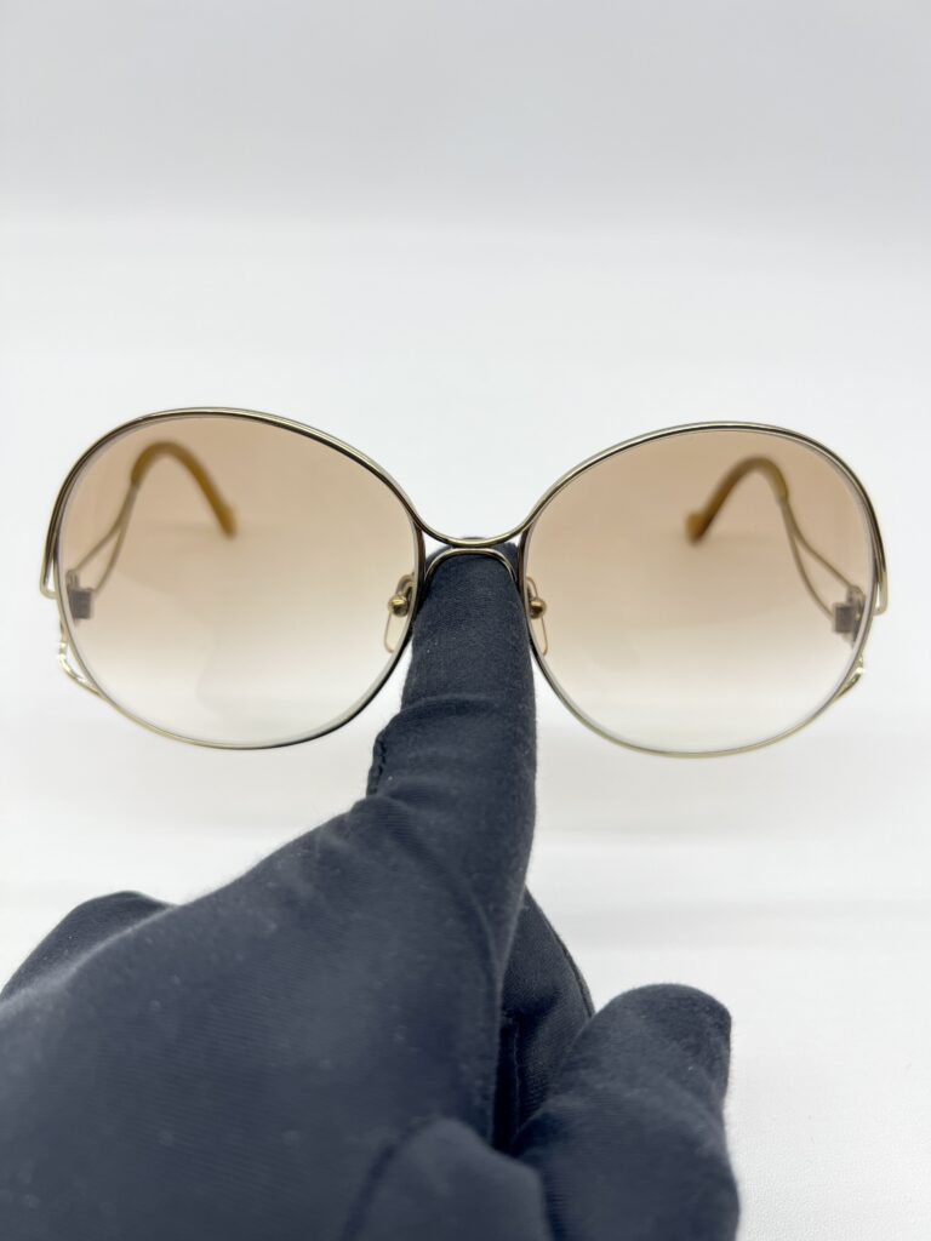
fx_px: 932
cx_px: 466
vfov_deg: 67.3
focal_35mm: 26
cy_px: 620
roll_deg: -3.1
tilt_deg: -35.1
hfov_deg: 53.1
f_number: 1.5
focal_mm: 5.7
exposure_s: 1/116
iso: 32
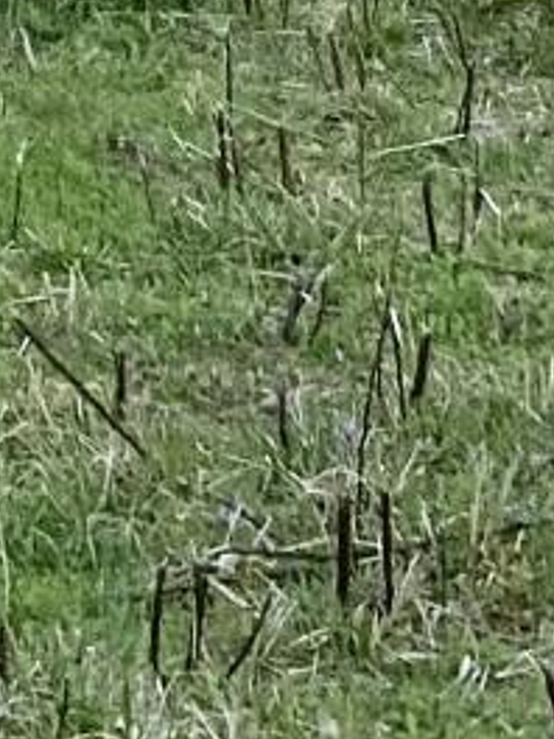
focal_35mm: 197
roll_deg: -2.7
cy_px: -1632
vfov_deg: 8.2
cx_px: -512
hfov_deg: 7.3
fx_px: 4204
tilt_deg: -3.4
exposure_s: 1/67
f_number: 1.8
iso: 125
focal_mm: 4.25
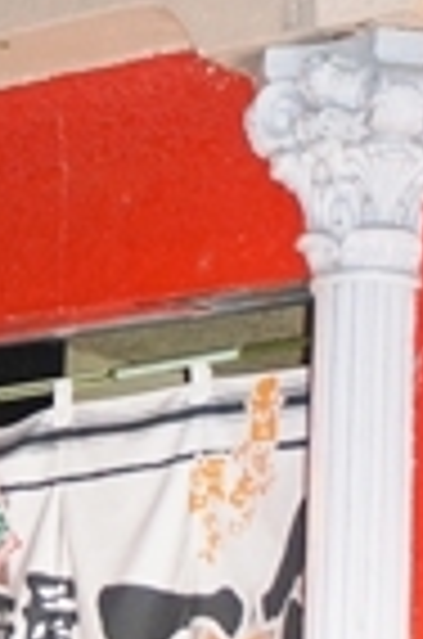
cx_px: -99
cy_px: 153
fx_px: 2993
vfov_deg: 12.1
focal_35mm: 169
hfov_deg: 8.0
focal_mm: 20
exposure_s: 1/20
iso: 800
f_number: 3.5
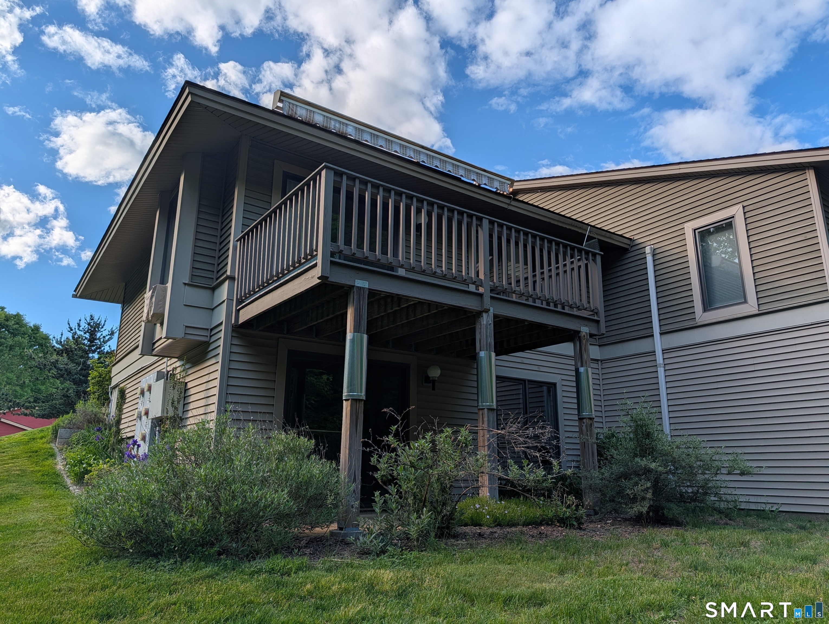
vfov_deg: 56.9
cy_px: 312
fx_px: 576
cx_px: 414
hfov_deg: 71.5
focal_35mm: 24
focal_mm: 6.9
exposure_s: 1/962
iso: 18
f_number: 1.68
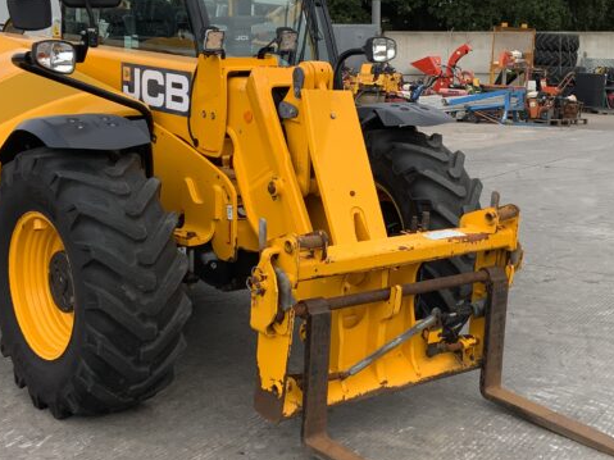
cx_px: 351
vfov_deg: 23.6
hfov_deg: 31.2
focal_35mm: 62
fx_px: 1099
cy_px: 181
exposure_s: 1/1577
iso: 16
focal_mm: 3
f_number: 1.8
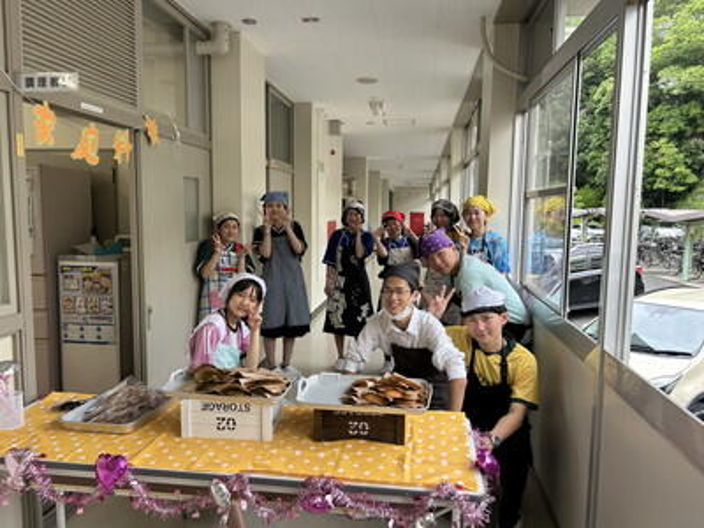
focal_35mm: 26
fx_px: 529
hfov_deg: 67.3
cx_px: 352
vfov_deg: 53.1
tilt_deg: -5.8
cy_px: 264
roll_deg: +0.6
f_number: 1.5
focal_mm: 5.7
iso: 40
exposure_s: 1/285
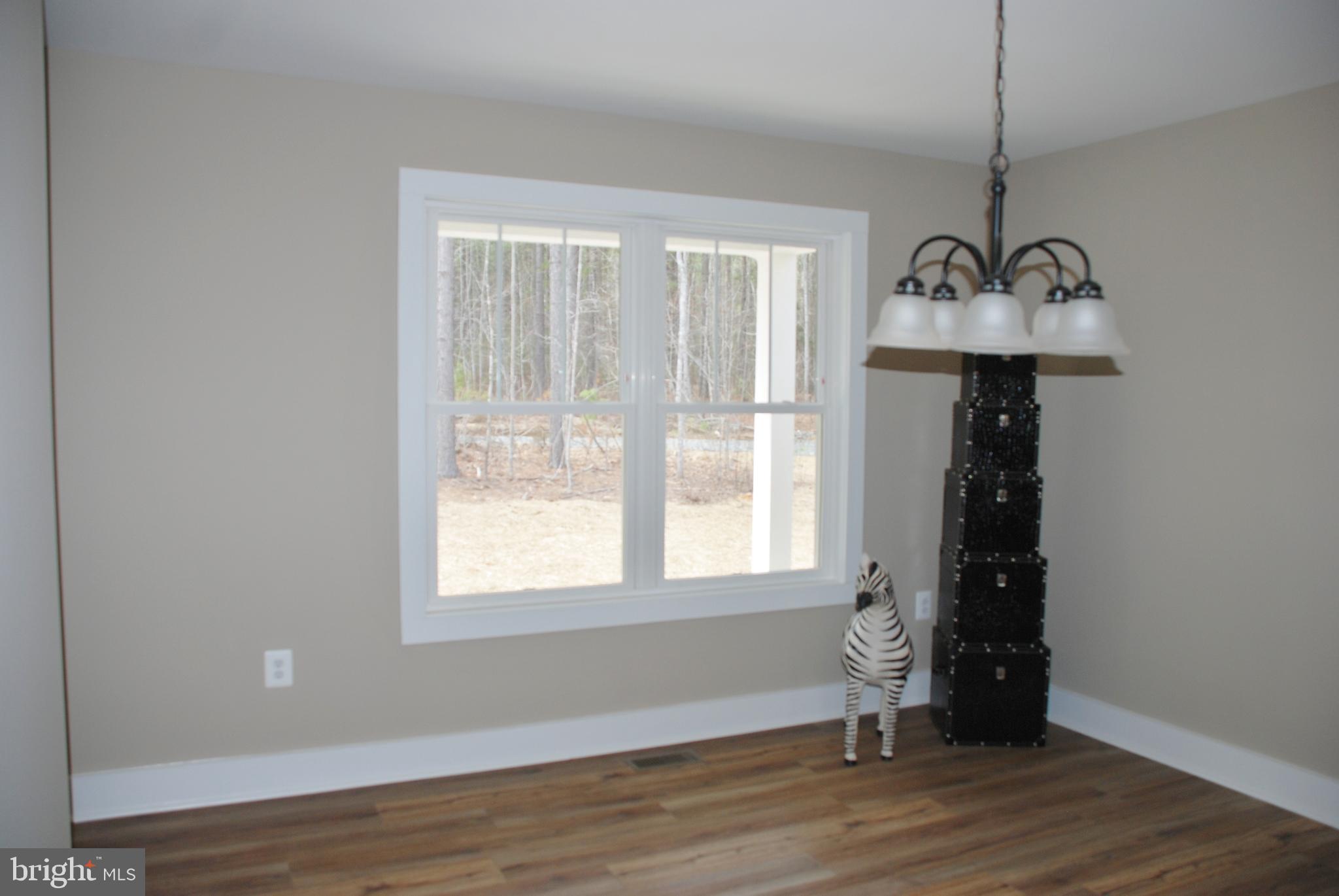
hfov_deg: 67.3
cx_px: 670
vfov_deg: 48.0
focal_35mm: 27
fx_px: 1005
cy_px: 448
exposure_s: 1/125
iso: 140
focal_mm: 18
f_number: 3.5
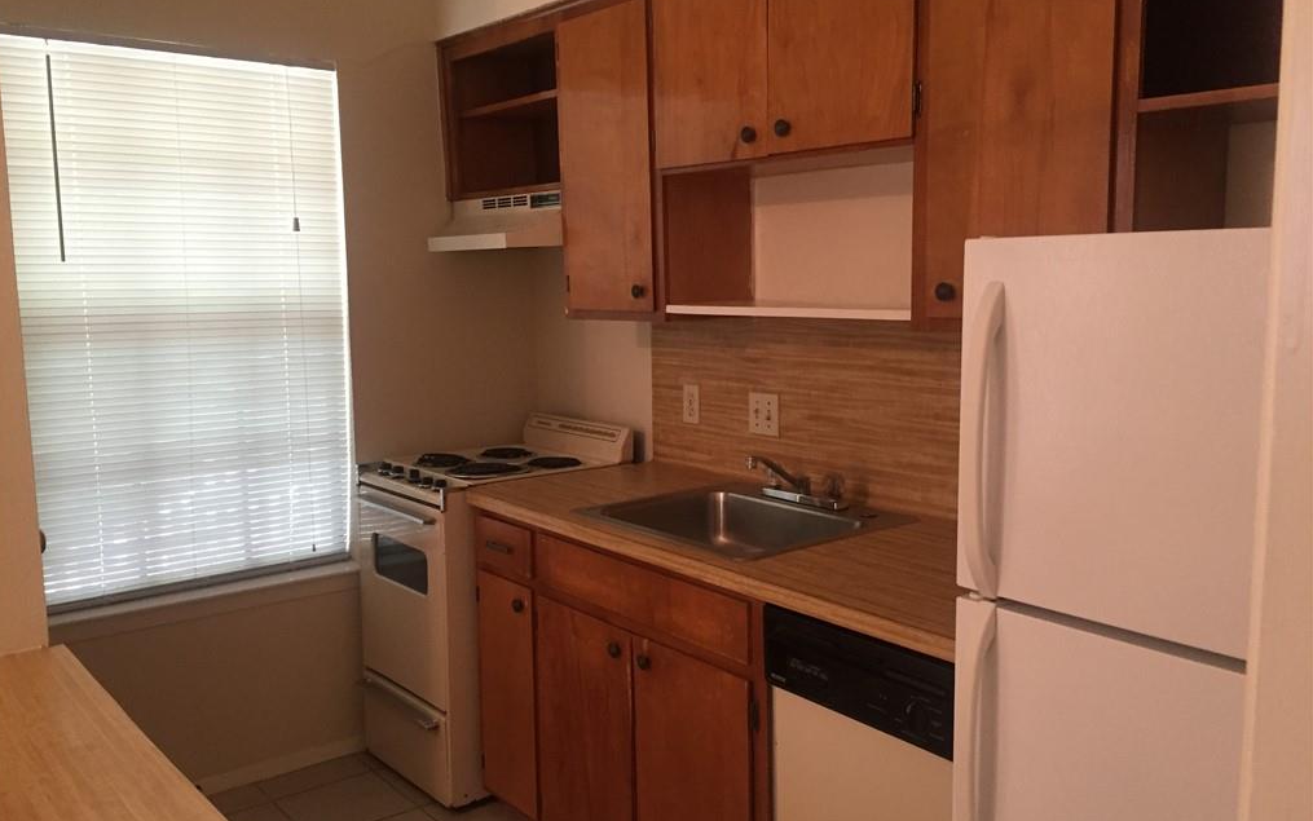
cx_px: 652
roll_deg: -0.8
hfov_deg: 61.2
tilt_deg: -9.0
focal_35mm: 31
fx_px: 1110
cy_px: 420
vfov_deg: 40.6
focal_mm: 4.15
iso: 160
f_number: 2.2
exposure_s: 1/30
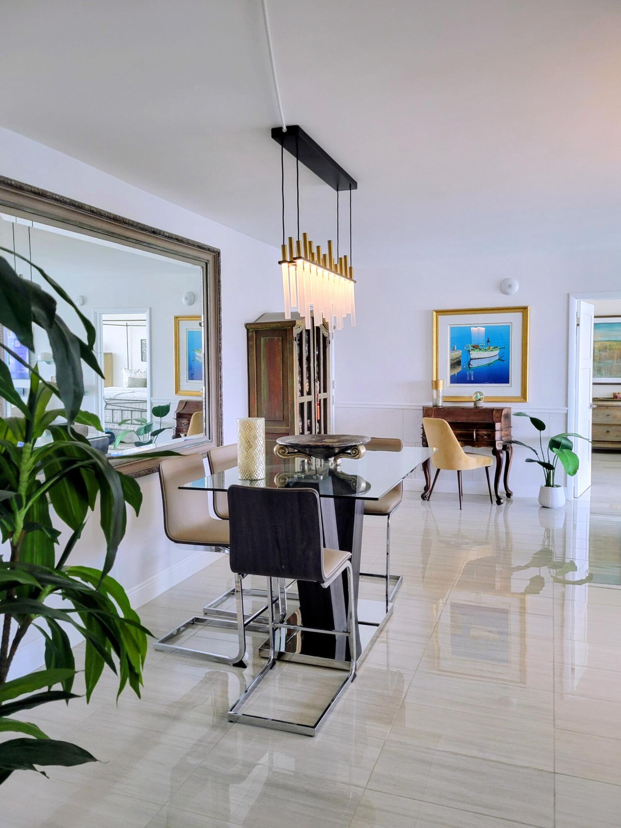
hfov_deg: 53.1
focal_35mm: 26
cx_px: 310
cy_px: 414
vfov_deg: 67.3
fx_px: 622
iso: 200
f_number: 1.8
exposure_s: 1/60
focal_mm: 5.4
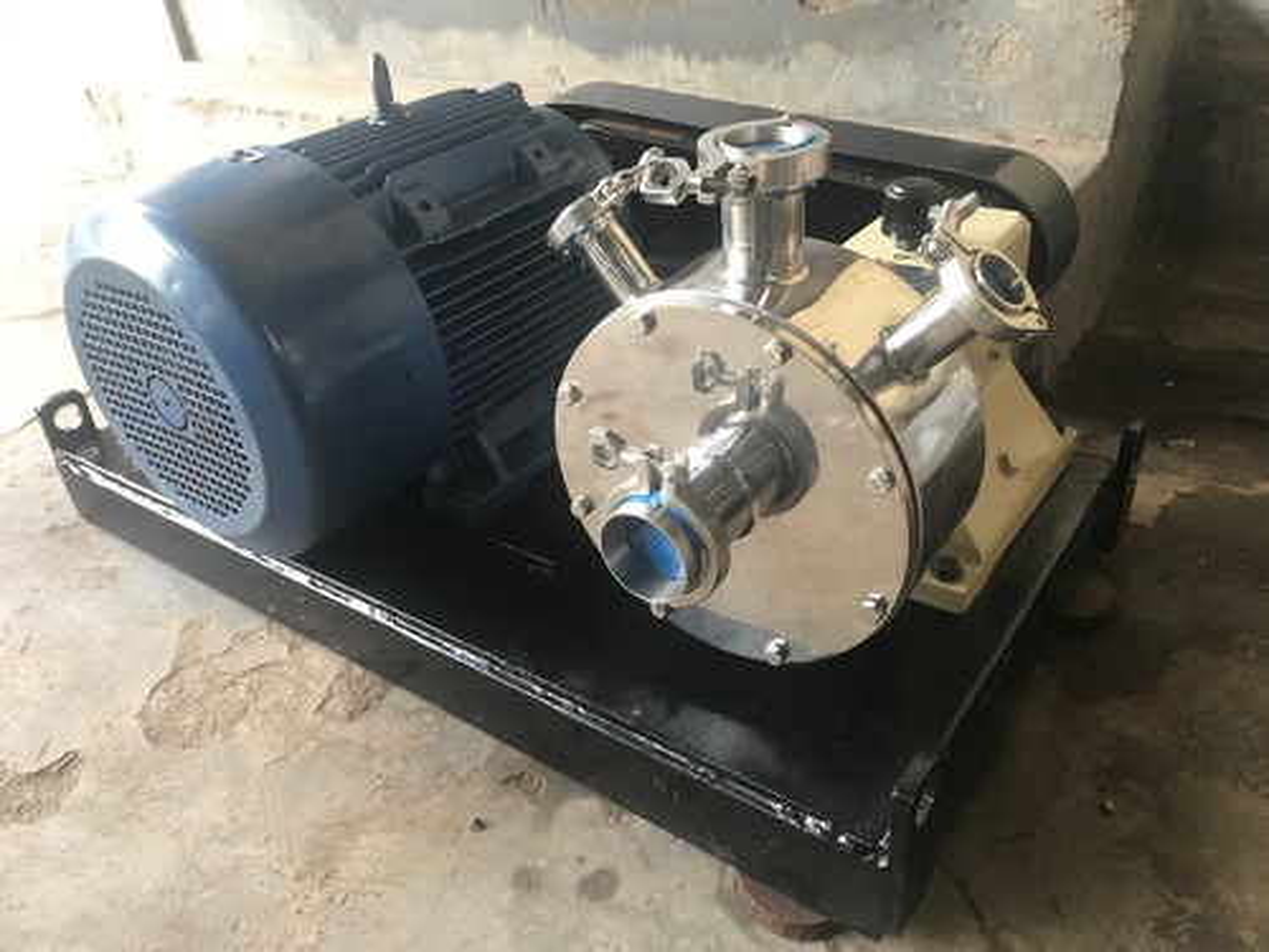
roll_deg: +5.3
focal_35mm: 28
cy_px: 476
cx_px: 634
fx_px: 1026
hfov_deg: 63.4
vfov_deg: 49.7
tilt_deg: -32.3
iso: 32
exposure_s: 1/33
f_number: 1.8
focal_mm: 3.99
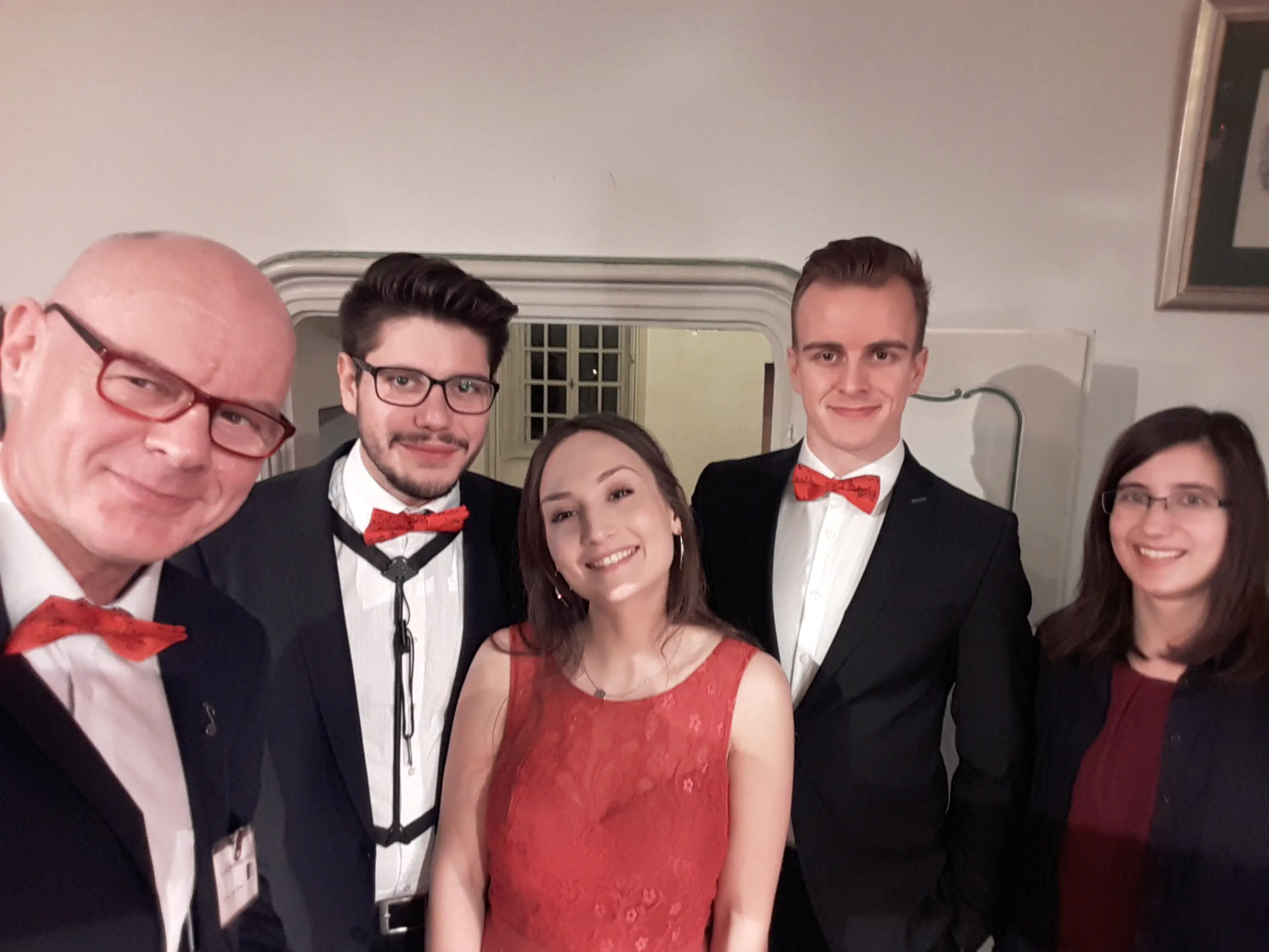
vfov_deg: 58.9
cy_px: 476
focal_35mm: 23
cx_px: 634
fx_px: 843
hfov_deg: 73.9
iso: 100
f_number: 1.9
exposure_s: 1/14
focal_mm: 2
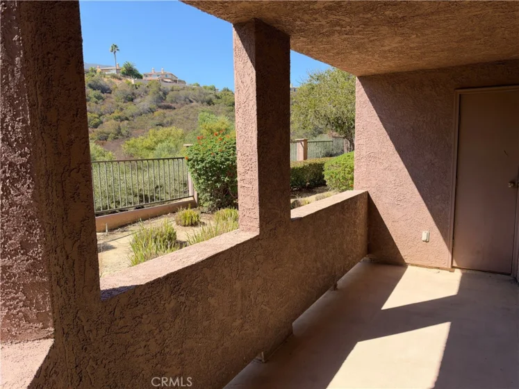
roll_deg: +1.0
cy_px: 194
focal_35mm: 24
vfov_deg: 56.8
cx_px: 260
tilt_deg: -7.1
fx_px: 360
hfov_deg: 71.6
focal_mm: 6.93
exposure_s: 1/1754
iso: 64
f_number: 1.8
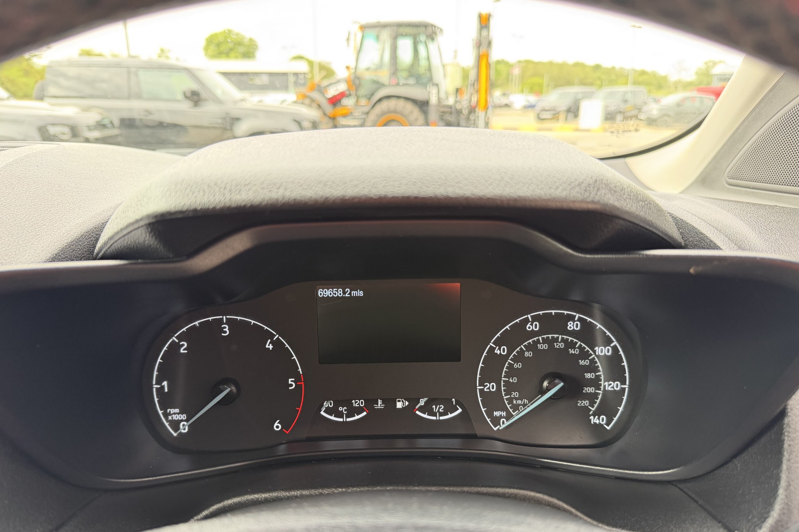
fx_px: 555
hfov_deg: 71.5
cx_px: 399
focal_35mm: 25
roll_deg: +0.3
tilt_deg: -18.5
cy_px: 295
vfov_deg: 51.2
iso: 250
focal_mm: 6.76
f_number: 1.78
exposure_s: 1/60
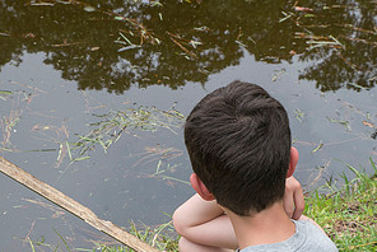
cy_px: 242
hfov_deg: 22.5
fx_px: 943
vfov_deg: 15.0
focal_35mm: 90
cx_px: 130
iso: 1250
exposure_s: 1/640
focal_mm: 46
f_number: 13
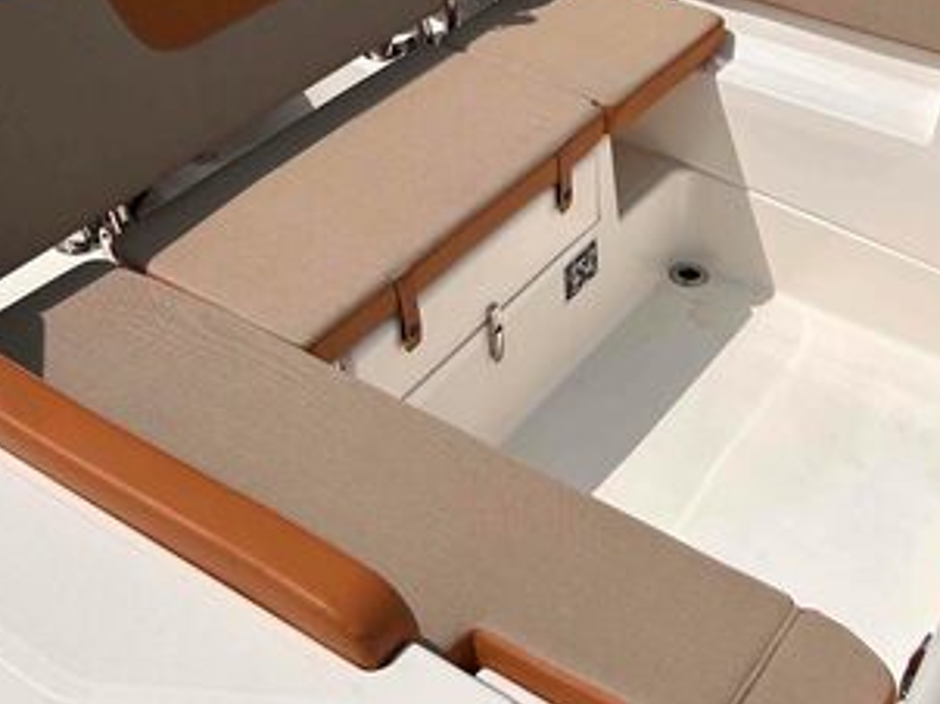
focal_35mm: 56
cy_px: 75
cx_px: 489
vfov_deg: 25.3
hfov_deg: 34.4
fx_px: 1519
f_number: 1.5
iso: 40
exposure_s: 1/16000
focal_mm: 5.7
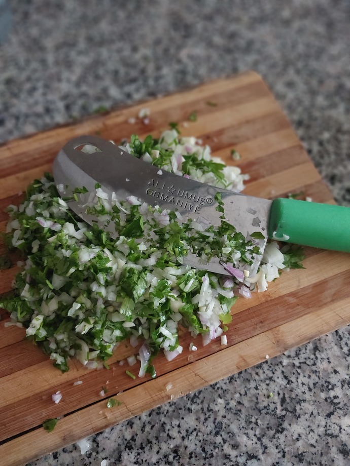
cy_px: 233
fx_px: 404
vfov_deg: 60.0
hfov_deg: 46.8
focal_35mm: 30
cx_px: 175
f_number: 1.8
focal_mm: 4.6
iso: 400
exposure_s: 1/20
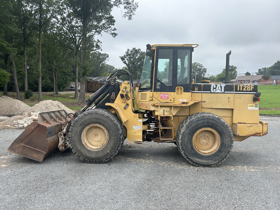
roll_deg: -0.7
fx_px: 210
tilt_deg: -3.3
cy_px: 105
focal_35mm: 26
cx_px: 140
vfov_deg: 53.1
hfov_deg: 67.3
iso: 50
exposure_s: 1/1295
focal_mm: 5.7
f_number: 1.5
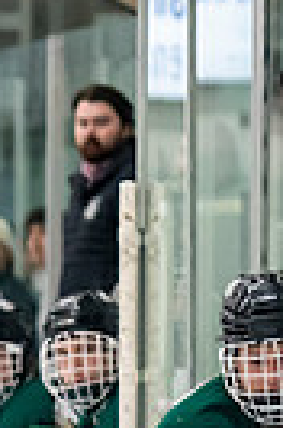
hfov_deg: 2.1
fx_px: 7645
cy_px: 760
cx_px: 132
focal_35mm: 645
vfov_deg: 3.2
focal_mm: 116
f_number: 3.2
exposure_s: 1/640
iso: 2000
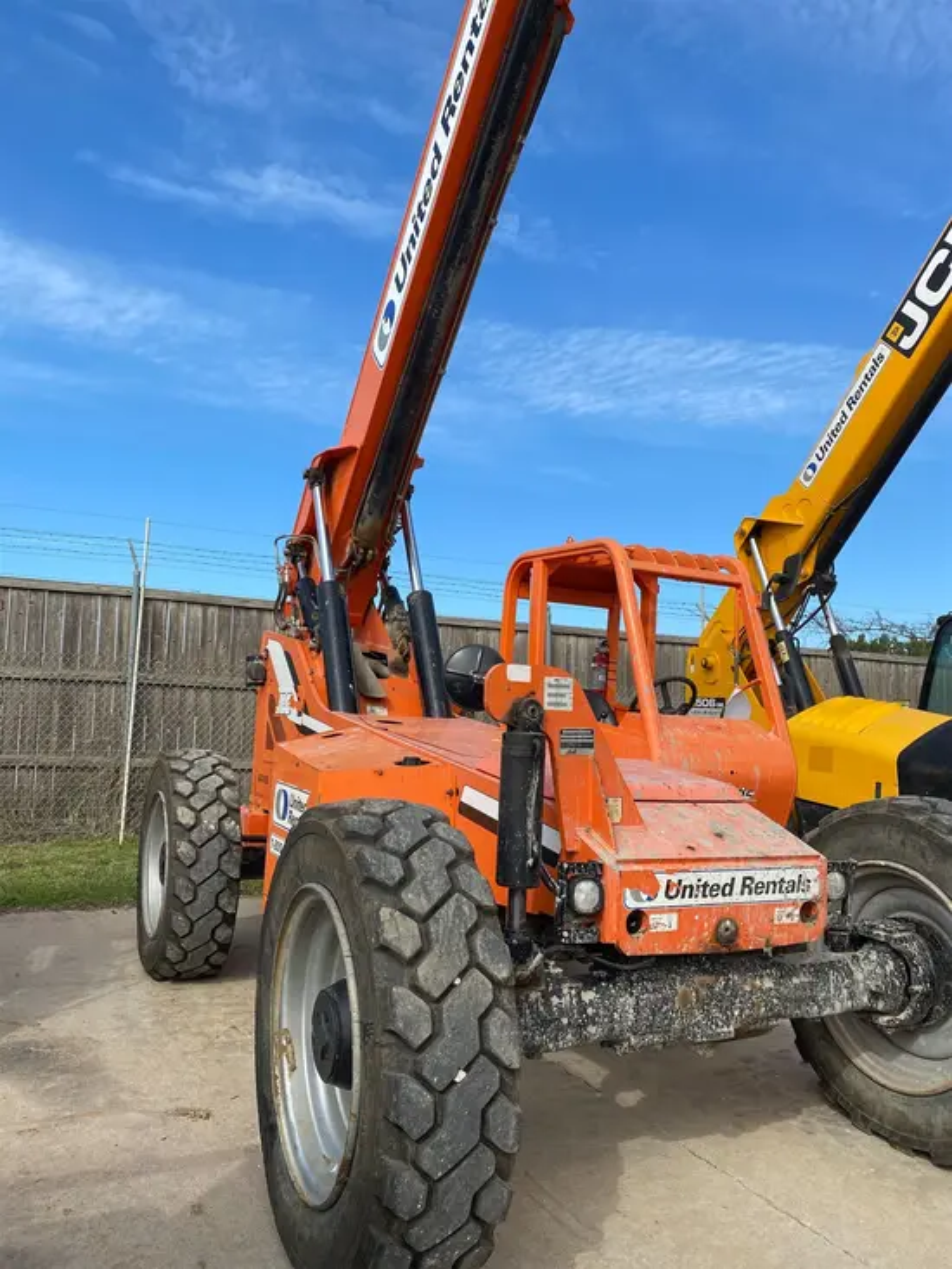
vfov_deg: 67.3
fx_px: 953
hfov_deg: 53.1
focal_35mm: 26
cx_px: 476
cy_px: 634
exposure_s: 1/1996
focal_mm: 4.25
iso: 32
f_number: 1.8
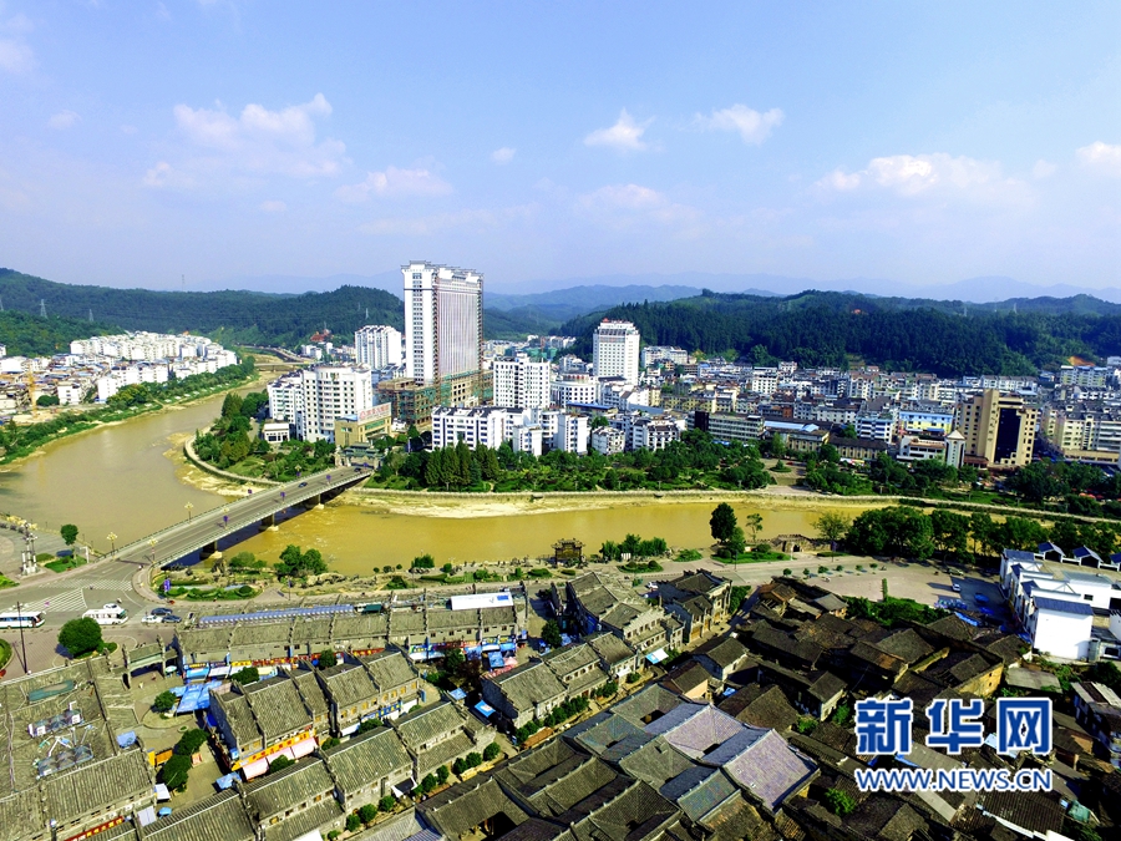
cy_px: 420
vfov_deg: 66.0
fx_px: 648
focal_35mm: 20
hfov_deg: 81.7
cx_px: 560
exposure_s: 1/876
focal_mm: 3.61
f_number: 2.8
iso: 100
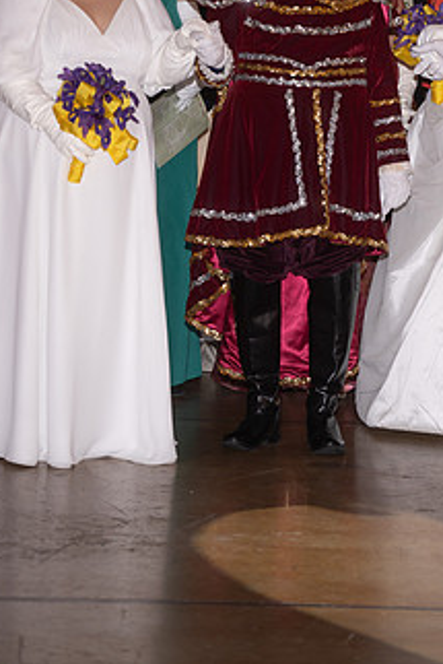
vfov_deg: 9.9
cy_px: 202
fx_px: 3835
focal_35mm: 208
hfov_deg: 6.6
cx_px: 163
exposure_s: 1/60
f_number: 5
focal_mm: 149
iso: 320
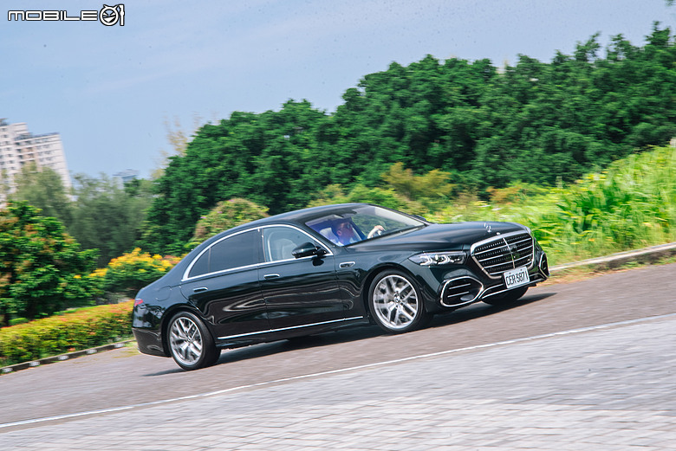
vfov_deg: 13.1
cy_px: 226
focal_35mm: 105
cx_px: 338
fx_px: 1973
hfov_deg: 19.4
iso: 400
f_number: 9
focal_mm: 105
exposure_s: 1/60
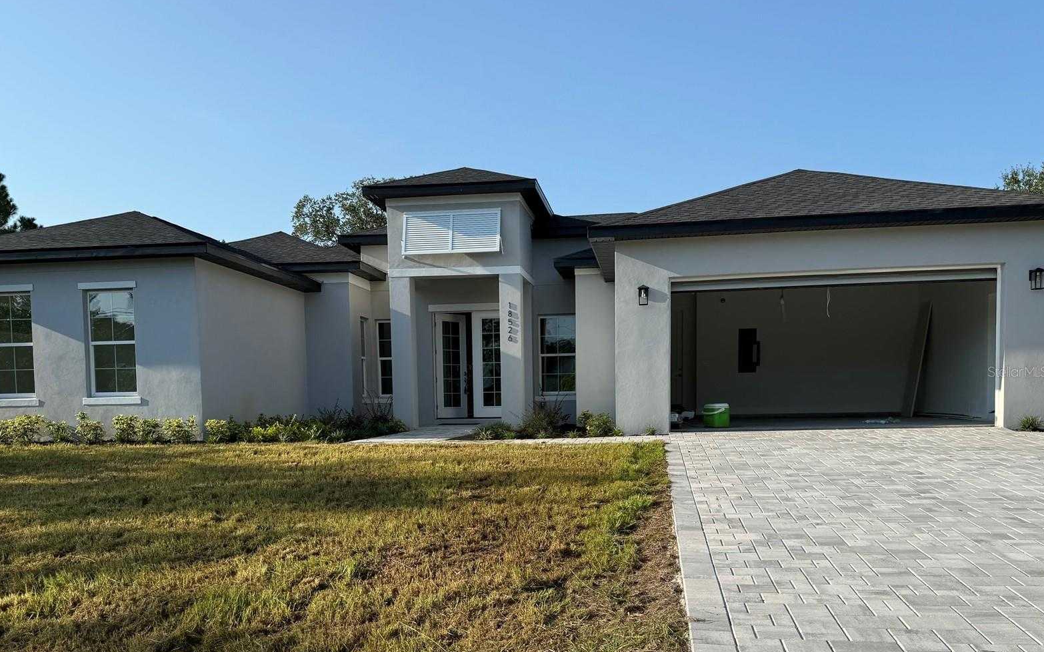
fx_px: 740
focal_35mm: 26
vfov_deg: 47.4
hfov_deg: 70.4
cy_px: 371
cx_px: 517
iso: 80
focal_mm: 6.76
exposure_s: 1/3759
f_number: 1.78
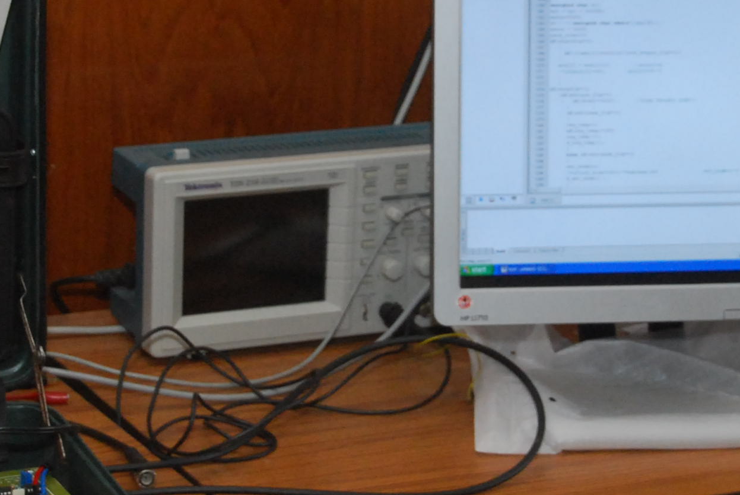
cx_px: 347
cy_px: 213
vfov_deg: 9.2
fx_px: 3067
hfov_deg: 13.8
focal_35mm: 149
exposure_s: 1/40
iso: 800
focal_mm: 32
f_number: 6.3
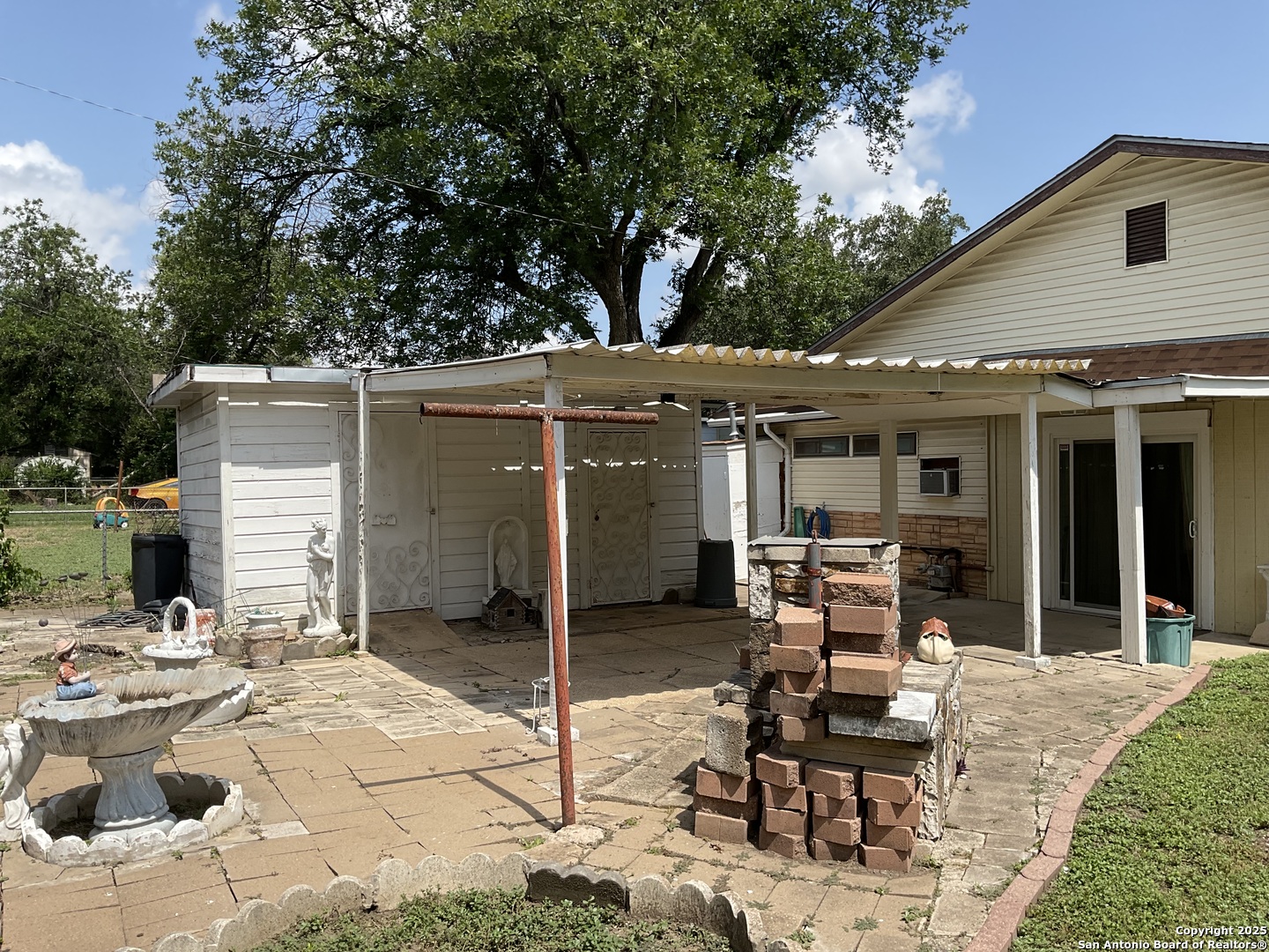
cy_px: 476
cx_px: 634
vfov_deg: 48.2
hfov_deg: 61.7
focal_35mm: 29
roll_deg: -0.2
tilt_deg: +1.5
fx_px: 1063
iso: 16
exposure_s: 1/1912
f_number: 1.8
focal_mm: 3
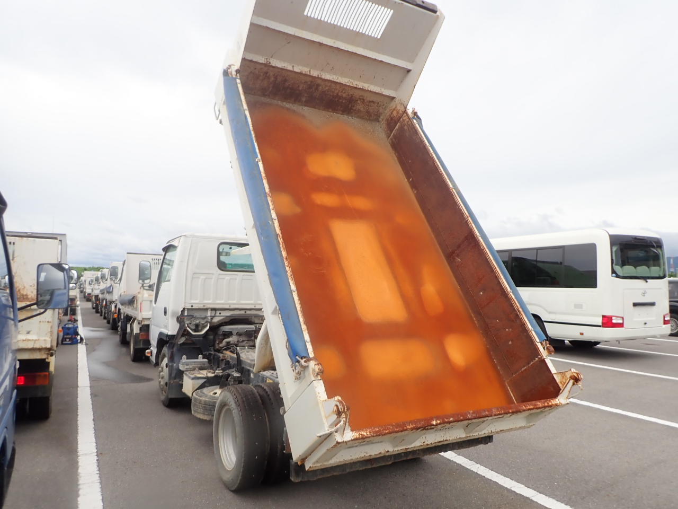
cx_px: 339
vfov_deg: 54.9
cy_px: 254
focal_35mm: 25
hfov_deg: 69.4
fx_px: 490
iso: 100
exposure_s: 1/500
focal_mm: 4.5
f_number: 2.8
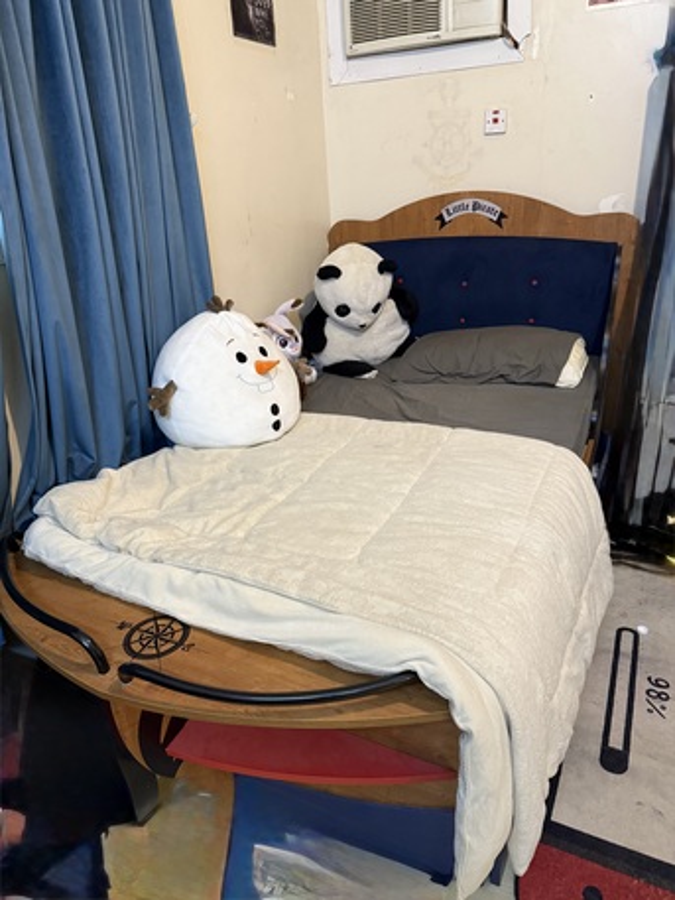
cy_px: 450
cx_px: 338
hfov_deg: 56.8
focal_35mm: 24
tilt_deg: -22.5
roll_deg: +2.5
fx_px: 624
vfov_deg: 71.6
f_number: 1.78
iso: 500
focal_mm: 6.76
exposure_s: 1/60
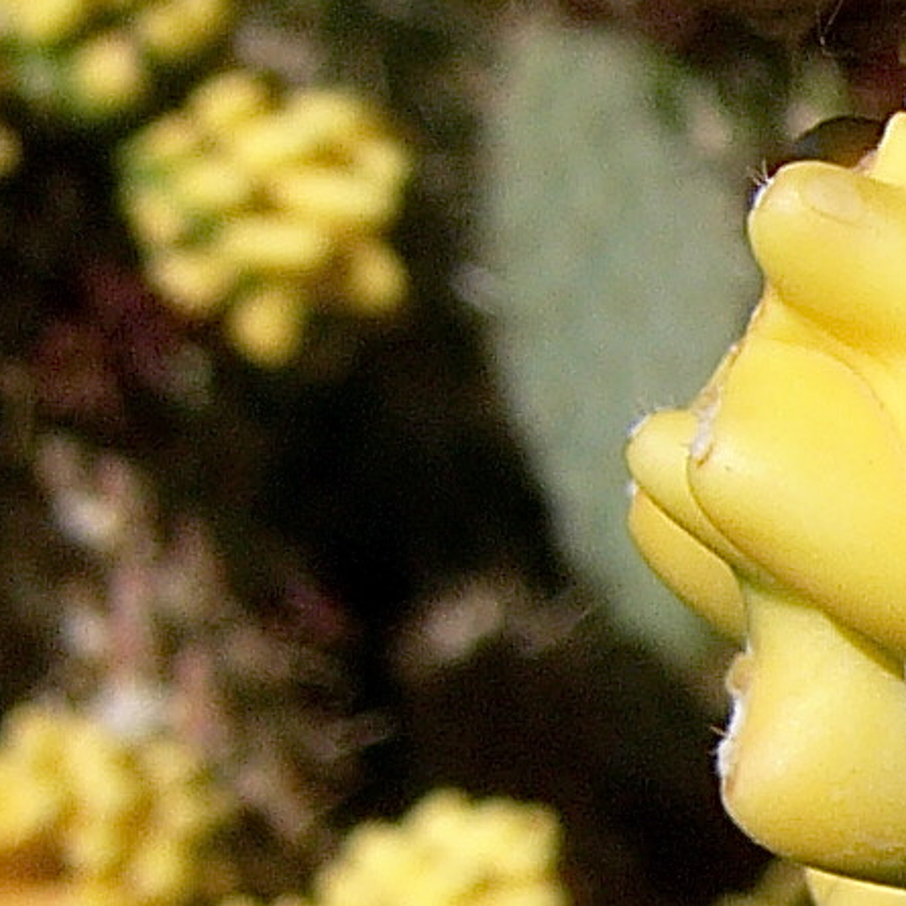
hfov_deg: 6.3
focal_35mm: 270
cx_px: 1961
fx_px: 7995
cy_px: 698
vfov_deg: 6.5
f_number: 5.6
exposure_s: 1/640
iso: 50
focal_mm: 9.9
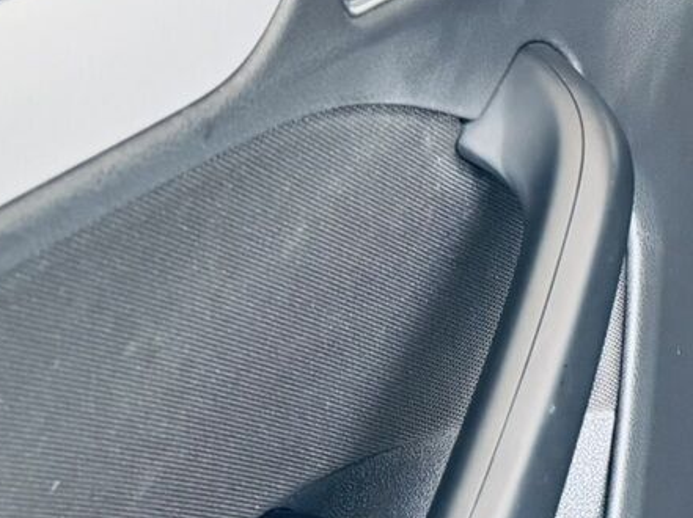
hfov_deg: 18.5
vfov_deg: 15.6
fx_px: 1860
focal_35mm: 93
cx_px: 1066
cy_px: 30
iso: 400
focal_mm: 6.76
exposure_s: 1/60
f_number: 1.78
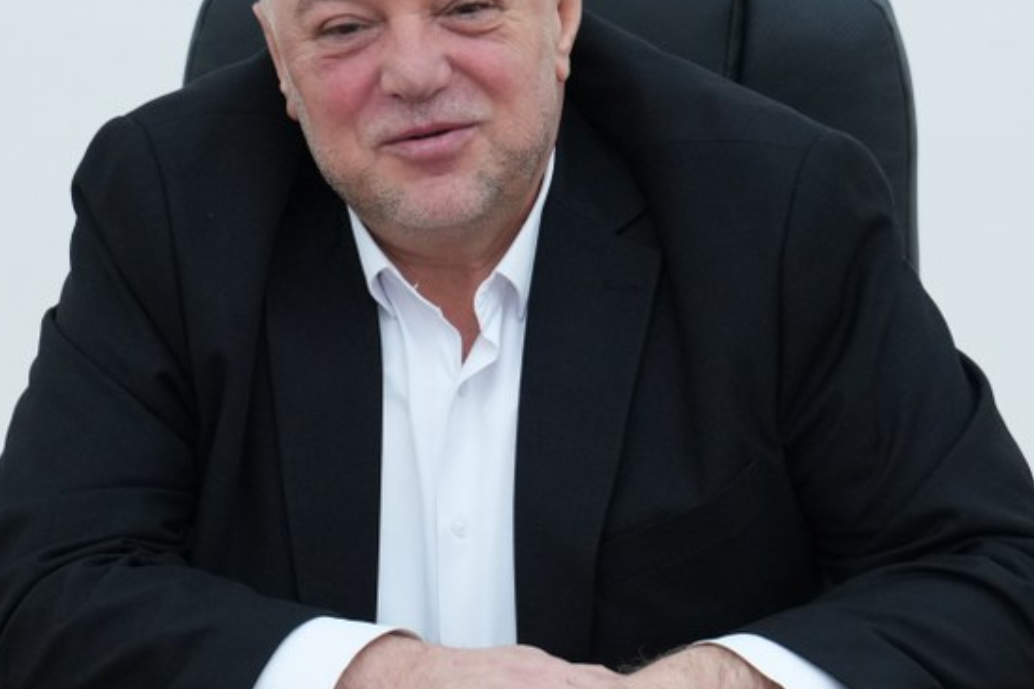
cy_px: 321
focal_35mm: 196
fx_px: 5629
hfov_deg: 10.5
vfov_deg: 7.0
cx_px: 429
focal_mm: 70
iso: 2000
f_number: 5
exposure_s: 1/200
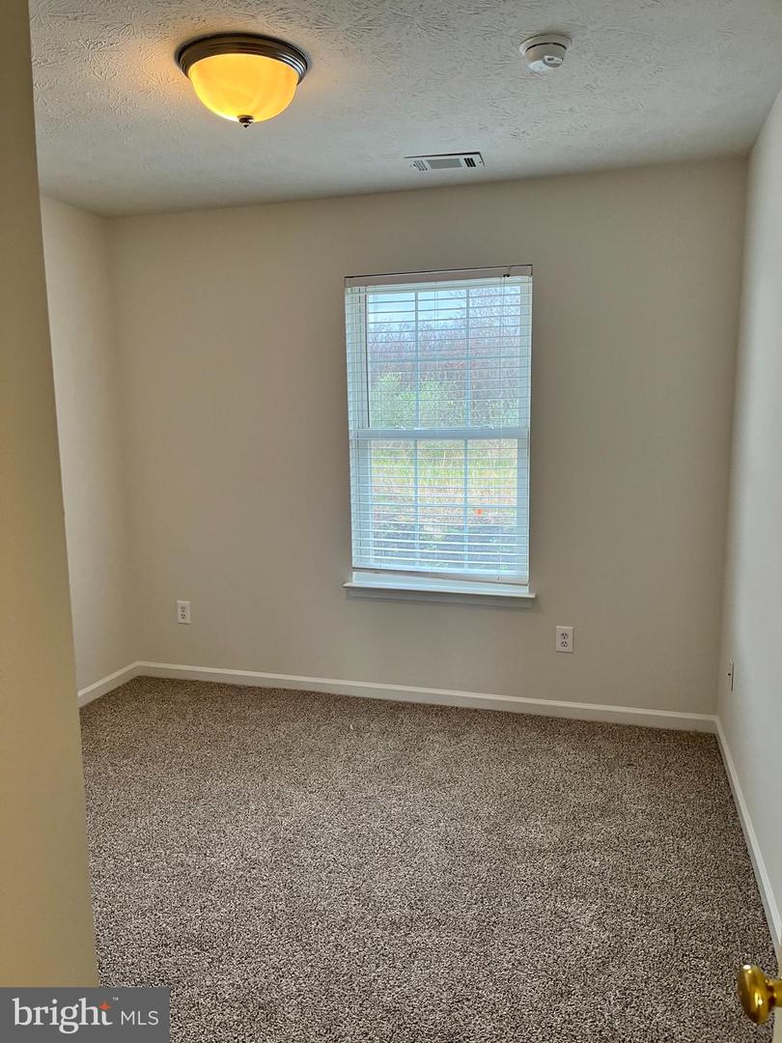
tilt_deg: -7.6
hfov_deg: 53.1
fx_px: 783
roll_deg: +0.8
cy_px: 522
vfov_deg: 67.3
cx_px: 391
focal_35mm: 26
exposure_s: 1/60
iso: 100
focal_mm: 5.1
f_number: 1.6
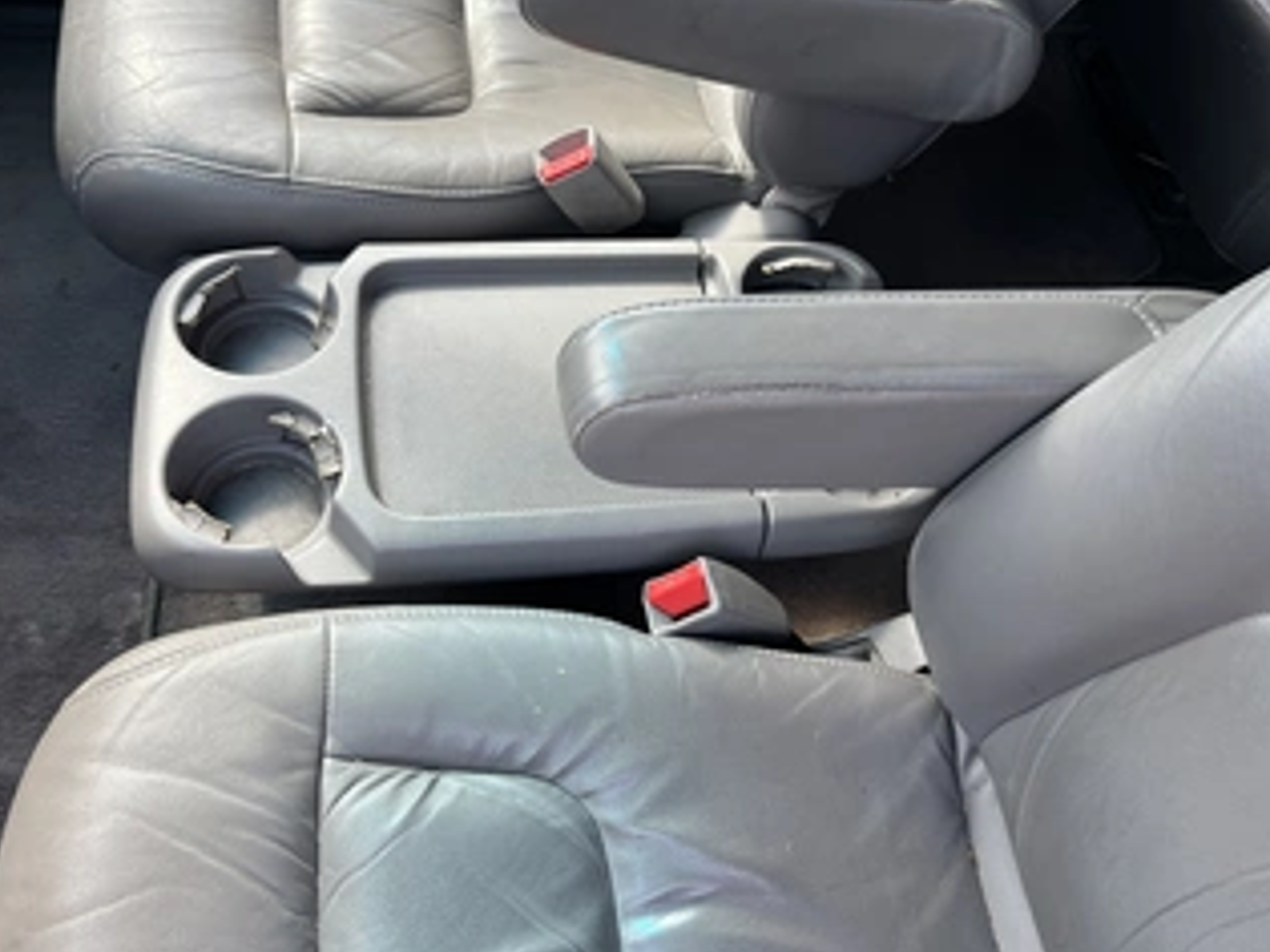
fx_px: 1210
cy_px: 371
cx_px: 633
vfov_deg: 42.7
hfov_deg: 55.4
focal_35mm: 33
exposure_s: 1/292
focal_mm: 5.1
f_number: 1.6
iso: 40
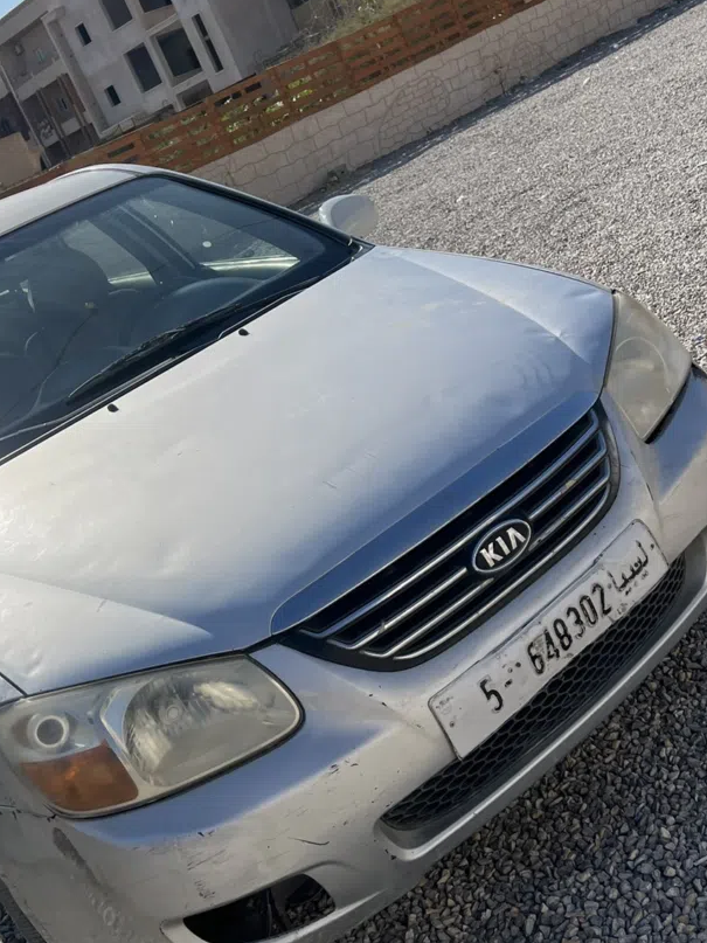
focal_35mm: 44
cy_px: 396
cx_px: 383
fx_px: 1199
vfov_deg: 42.8
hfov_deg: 32.8
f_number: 1.5
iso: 50
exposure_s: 1/6579
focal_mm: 5.7
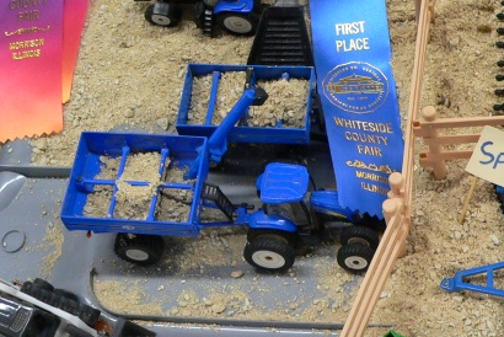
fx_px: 1023
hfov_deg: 26.9
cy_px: 37
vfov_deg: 18.4
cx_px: 440
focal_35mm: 73
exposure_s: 1/25
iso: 200
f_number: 2.8
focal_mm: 6
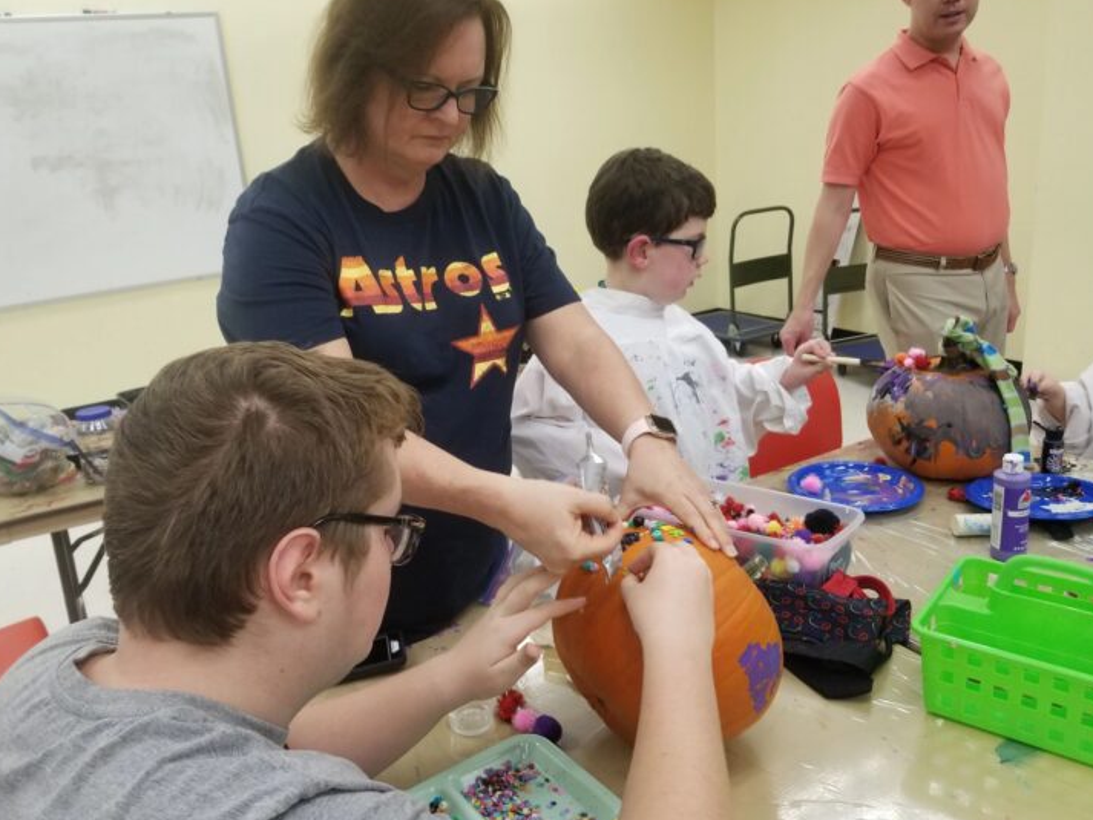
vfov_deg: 49.7
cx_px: 524
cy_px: 428
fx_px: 884
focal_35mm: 28
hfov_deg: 63.4
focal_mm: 4.25
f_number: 1.7
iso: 200
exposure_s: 1/60
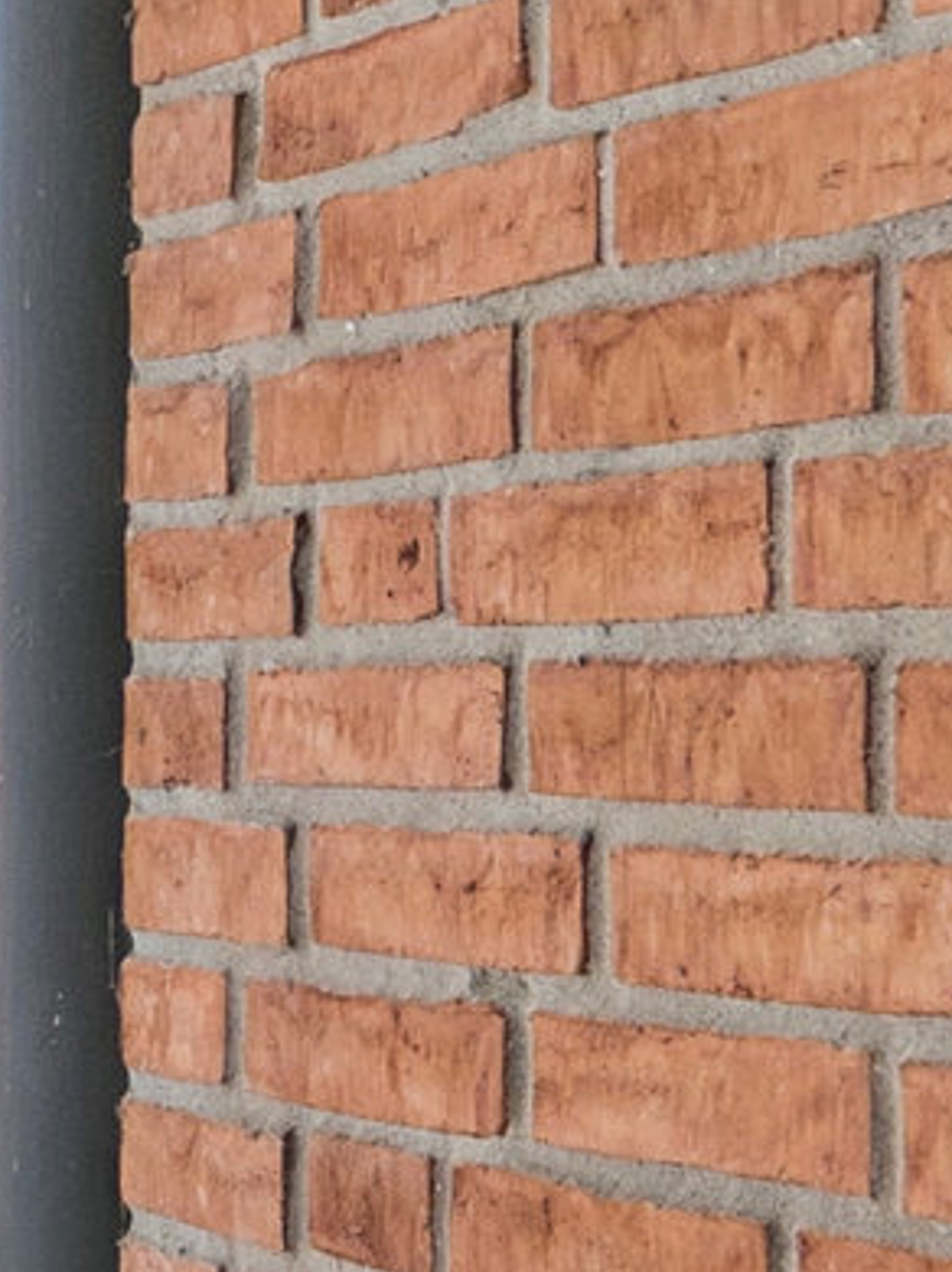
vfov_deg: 17.4
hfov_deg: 7.7
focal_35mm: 111
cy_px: 1171
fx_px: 4075
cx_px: -3032
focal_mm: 15
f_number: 6.3
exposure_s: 1/125
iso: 1000
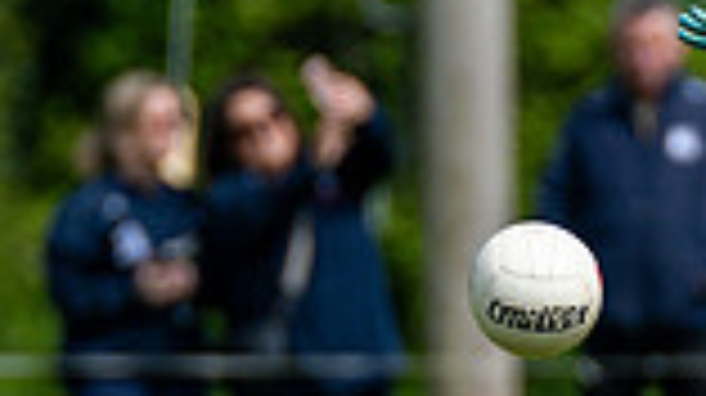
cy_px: 525
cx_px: 912
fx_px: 36773
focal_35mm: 1966
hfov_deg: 1.1
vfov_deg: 0.6
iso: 220
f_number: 2.8
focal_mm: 300
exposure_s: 1/4000
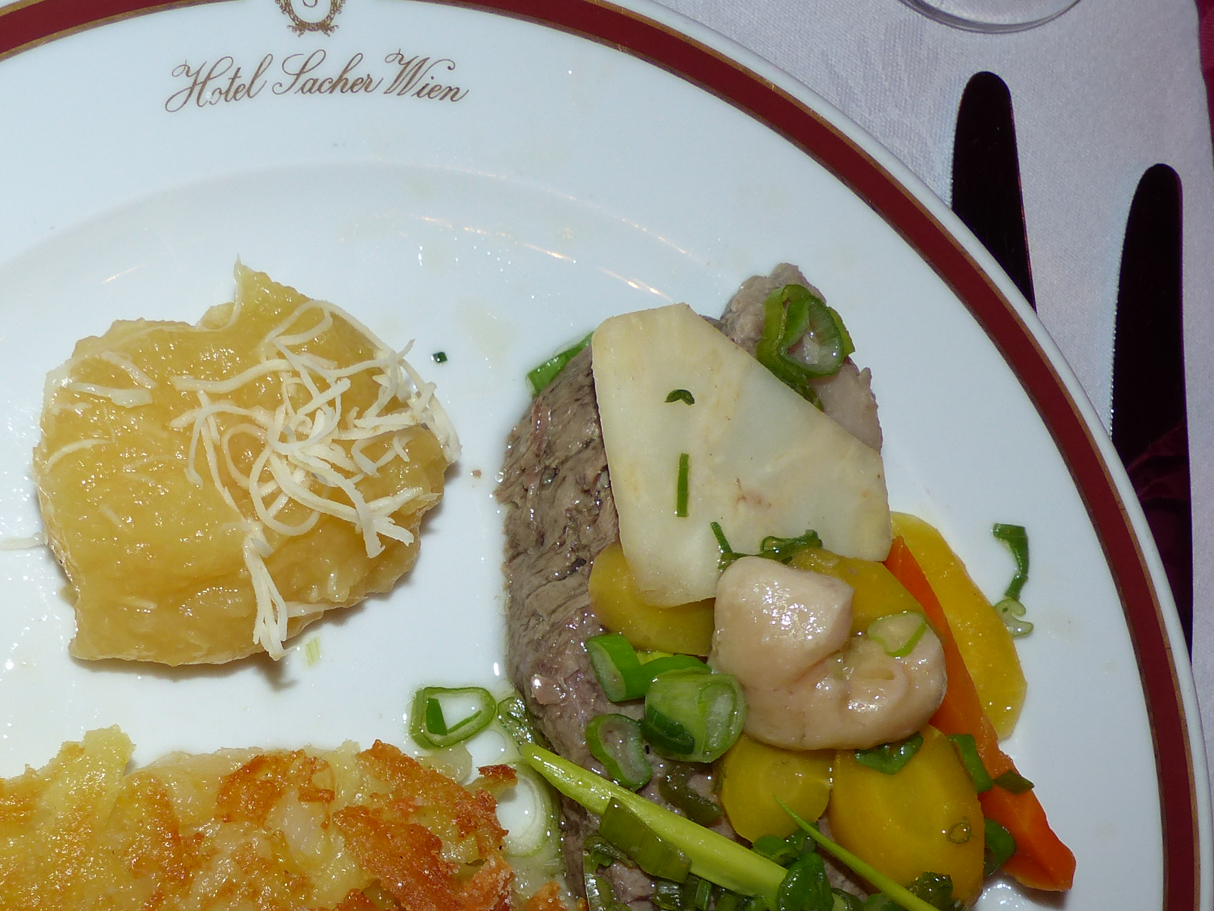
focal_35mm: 46
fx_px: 1613
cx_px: 328
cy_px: 775
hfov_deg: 40.3
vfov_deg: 30.5
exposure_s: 1/60
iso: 100
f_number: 2.8
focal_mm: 4.7
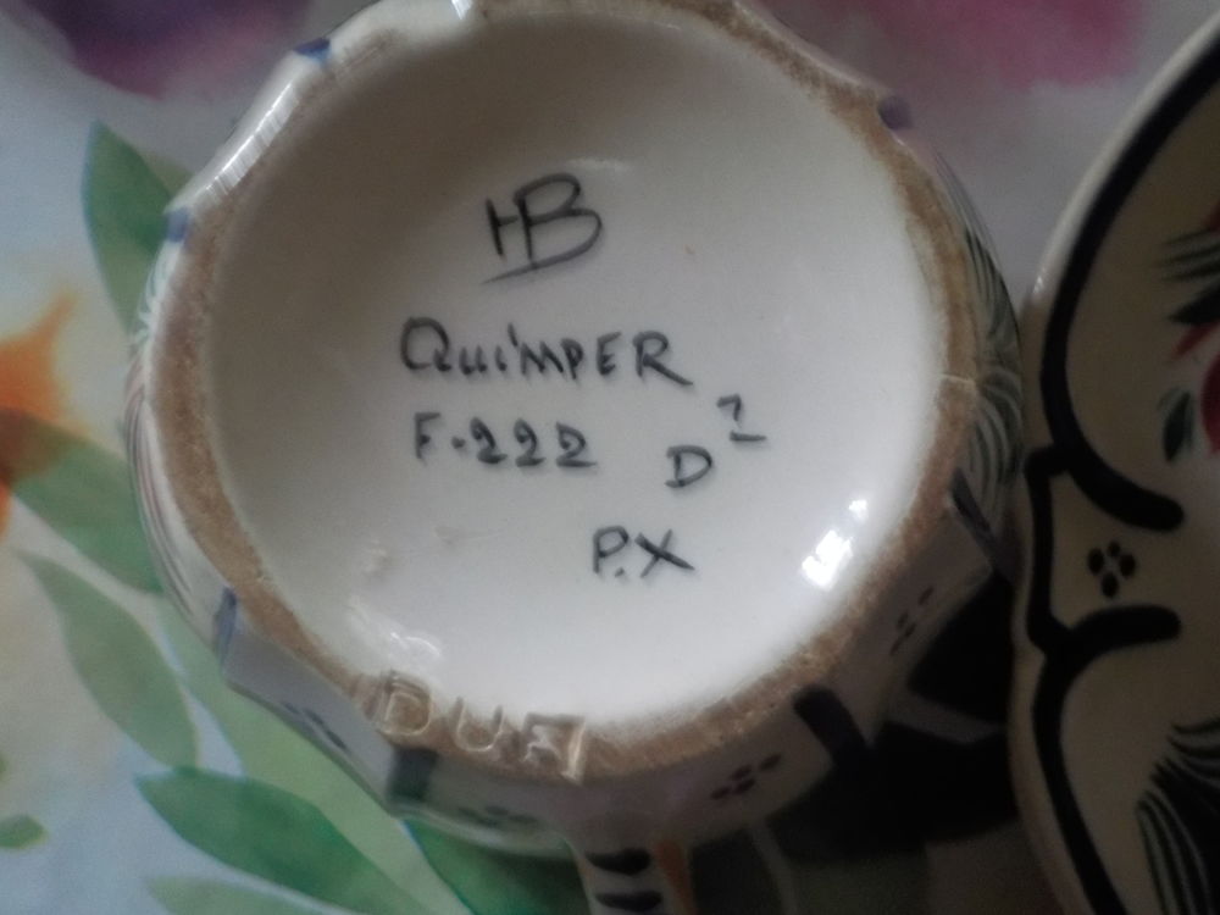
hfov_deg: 60.0
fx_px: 1057
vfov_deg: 46.8
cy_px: 458
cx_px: 610
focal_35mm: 30
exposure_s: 1/8
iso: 500
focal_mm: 4.1
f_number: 3.3
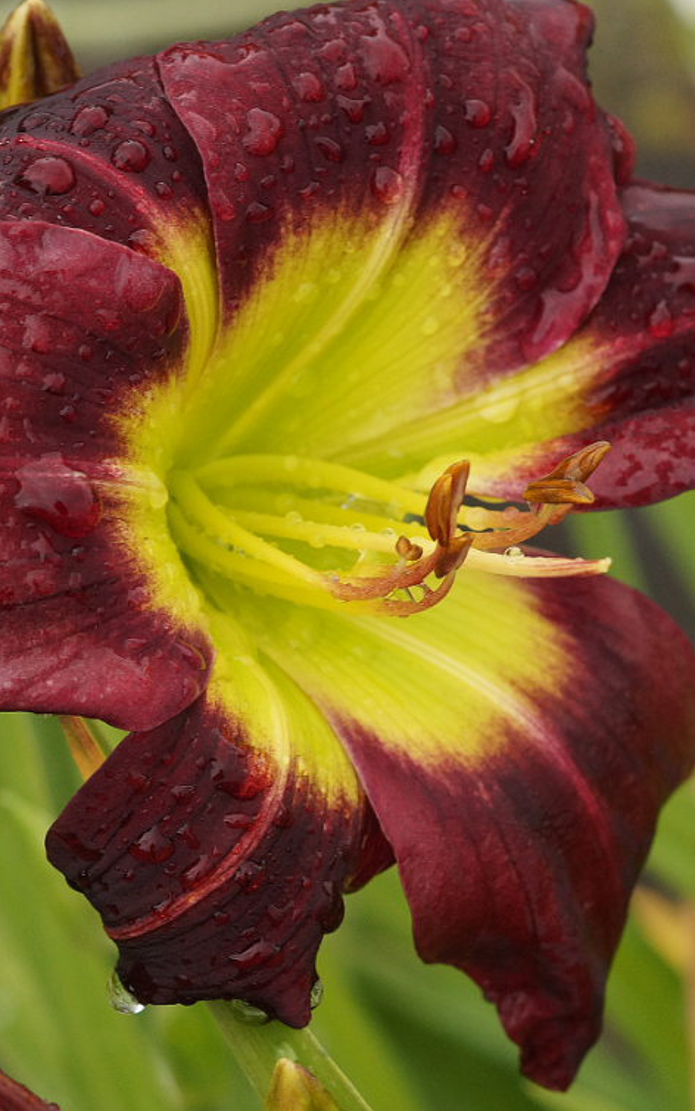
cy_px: 572
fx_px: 7363
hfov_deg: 5.4
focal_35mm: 243
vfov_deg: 8.6
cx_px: 399
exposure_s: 1/160
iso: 800
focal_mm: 100
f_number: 6.3
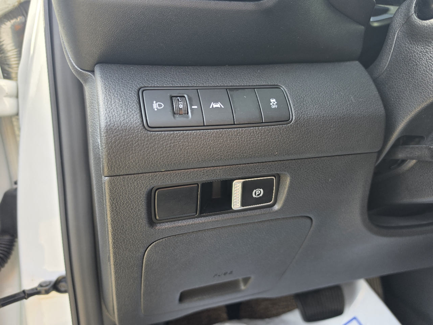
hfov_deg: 73.9
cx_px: 216
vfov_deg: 58.9
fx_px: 288
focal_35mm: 23
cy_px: 162
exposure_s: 1/180
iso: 40
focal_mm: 6.5
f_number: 1.4
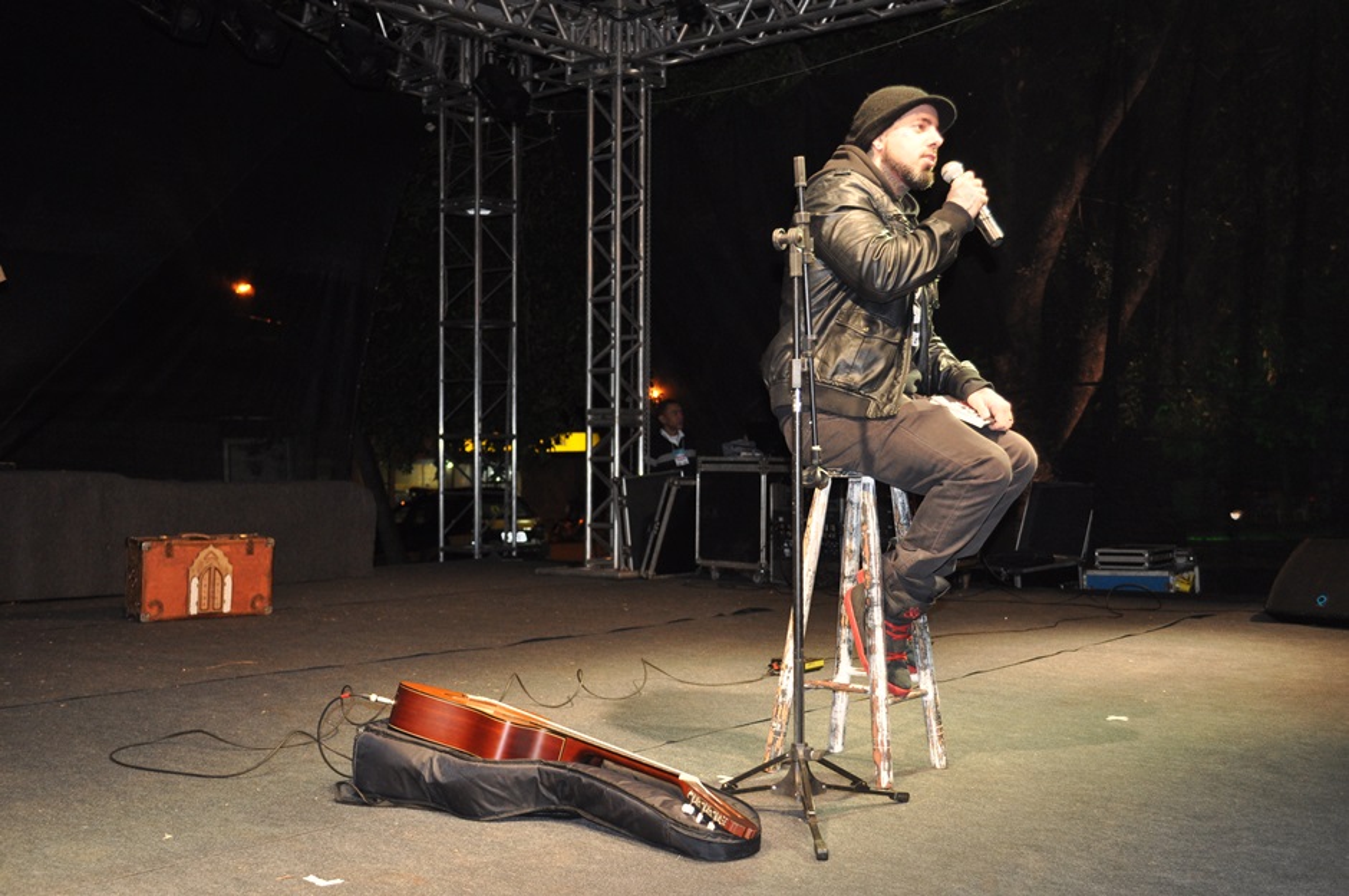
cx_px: 674
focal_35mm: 39
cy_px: 448
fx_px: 1459
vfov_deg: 34.1
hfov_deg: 49.6
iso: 640
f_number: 4.2
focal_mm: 26
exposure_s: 1/60
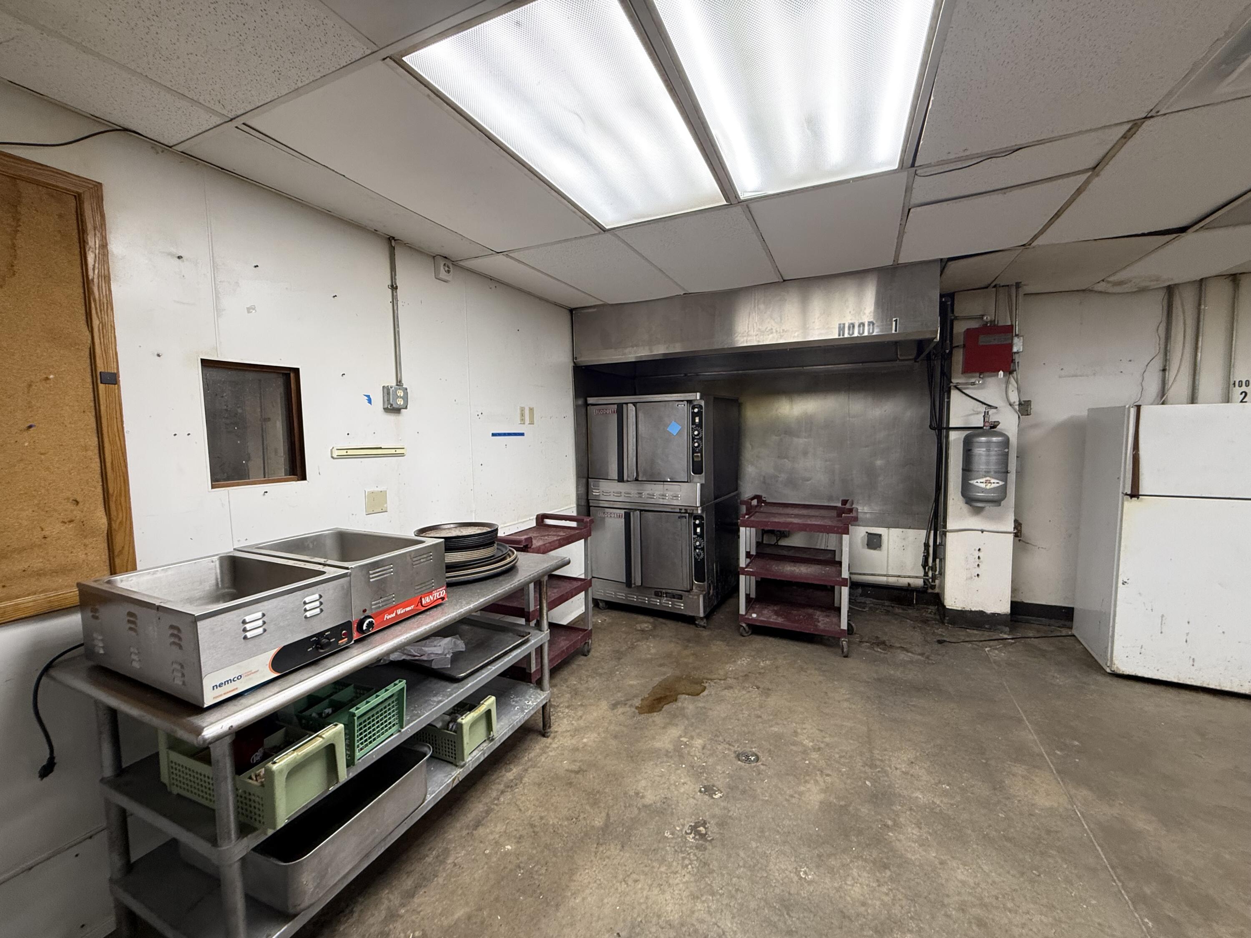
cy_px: 469
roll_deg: +0.6
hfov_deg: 102.1
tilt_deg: -4.8
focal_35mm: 14
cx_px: 626
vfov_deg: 85.7
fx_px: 506
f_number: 2.2
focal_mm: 2.22
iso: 200
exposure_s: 1/60
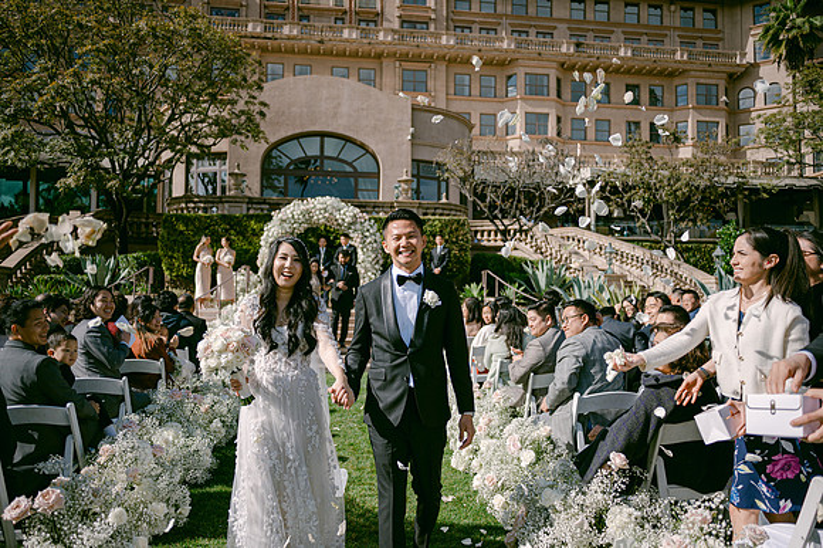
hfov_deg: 63.2
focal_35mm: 29
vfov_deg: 44.5
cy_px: 269
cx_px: 425
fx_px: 669
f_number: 2.8
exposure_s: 1/3200
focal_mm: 28
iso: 100
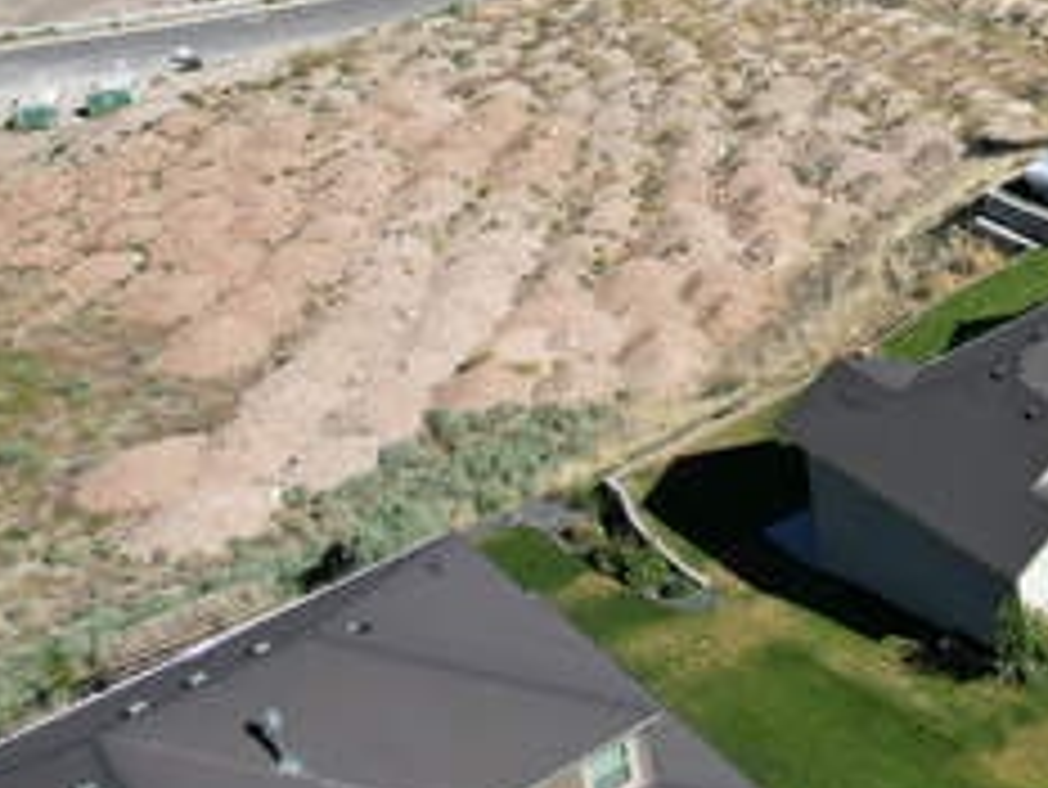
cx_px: 1313
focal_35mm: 58
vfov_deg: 24.2
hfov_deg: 28.2
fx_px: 1757
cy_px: 11
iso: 110
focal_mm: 8.38
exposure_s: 1/2500
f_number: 2.8
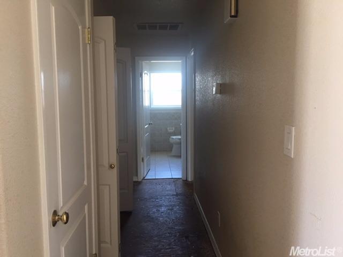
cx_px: 172
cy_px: 128
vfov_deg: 48.2
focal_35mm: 29
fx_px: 287
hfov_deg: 61.7
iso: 64
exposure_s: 1/15
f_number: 2.2
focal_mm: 4.15
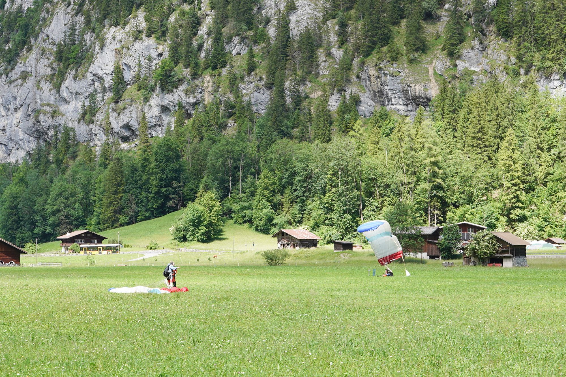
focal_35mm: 24
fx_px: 377
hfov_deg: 73.7
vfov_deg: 53.1
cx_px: 283
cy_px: 188
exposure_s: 1/100
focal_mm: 24
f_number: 8
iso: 100
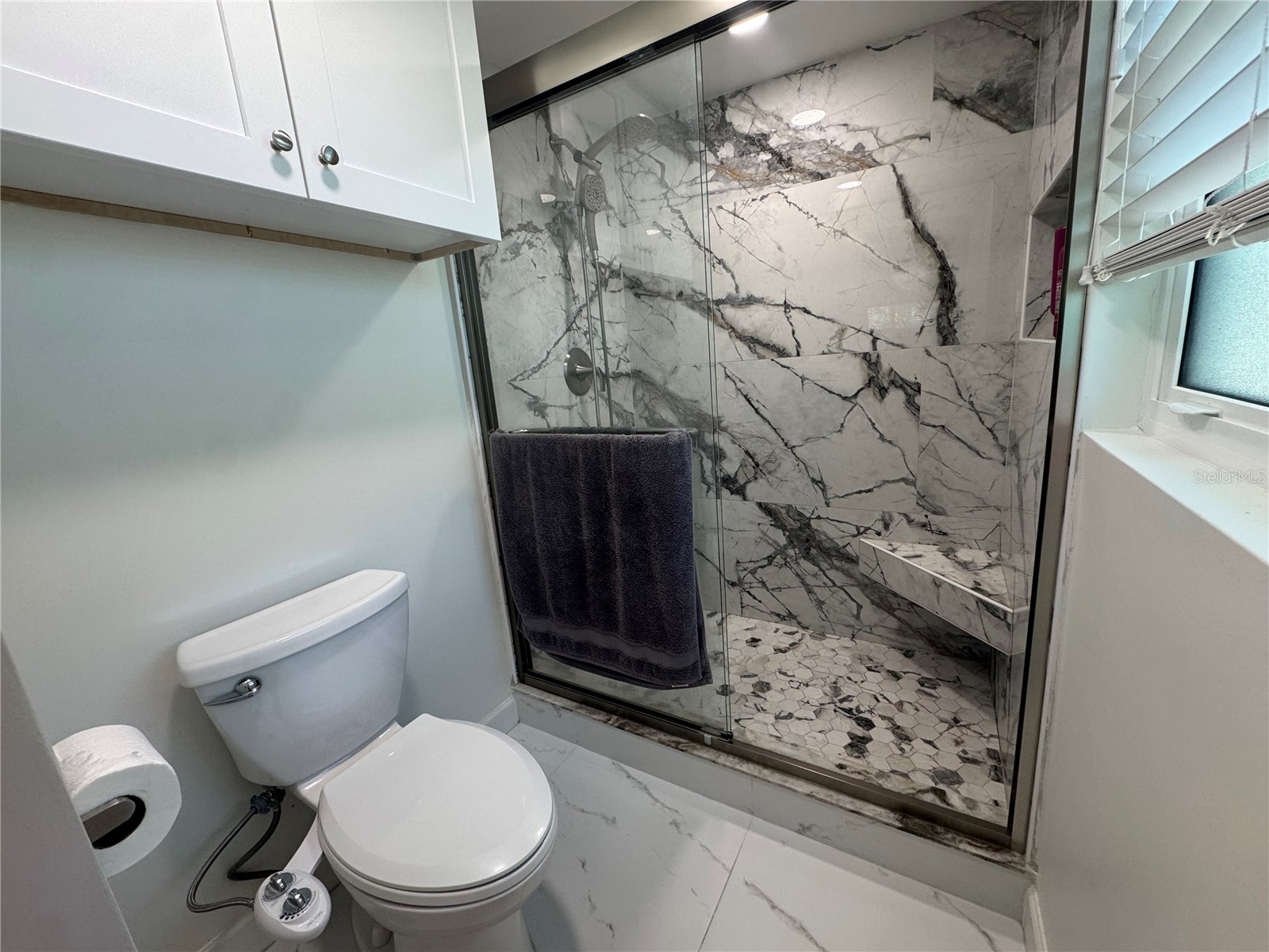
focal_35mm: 14
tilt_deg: -13.4
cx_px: 634
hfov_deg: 102.1
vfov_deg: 85.7
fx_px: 513
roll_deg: +4.7
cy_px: 476
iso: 160
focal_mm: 2.22
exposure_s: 1/120
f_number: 2.2
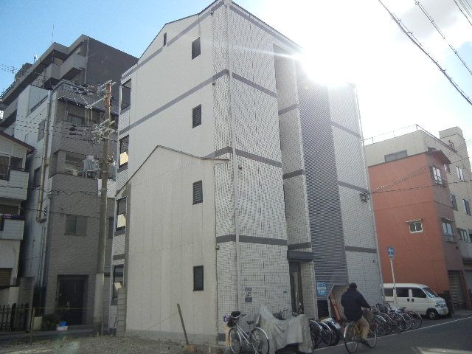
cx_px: 236
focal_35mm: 30
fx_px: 409
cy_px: 177
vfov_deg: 46.8
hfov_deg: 60.0
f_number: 7
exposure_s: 1/312
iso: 160
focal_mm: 5.4
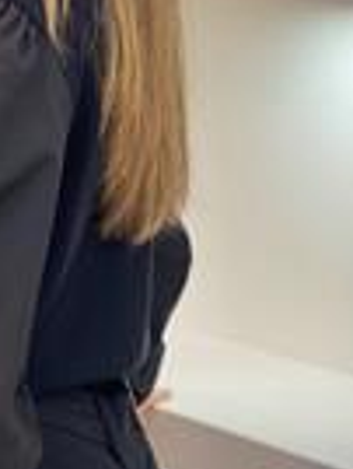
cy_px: 184
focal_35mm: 160
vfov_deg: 12.3
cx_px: -31
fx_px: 2169
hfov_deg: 9.2
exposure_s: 1/100
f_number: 2
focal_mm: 6
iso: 125
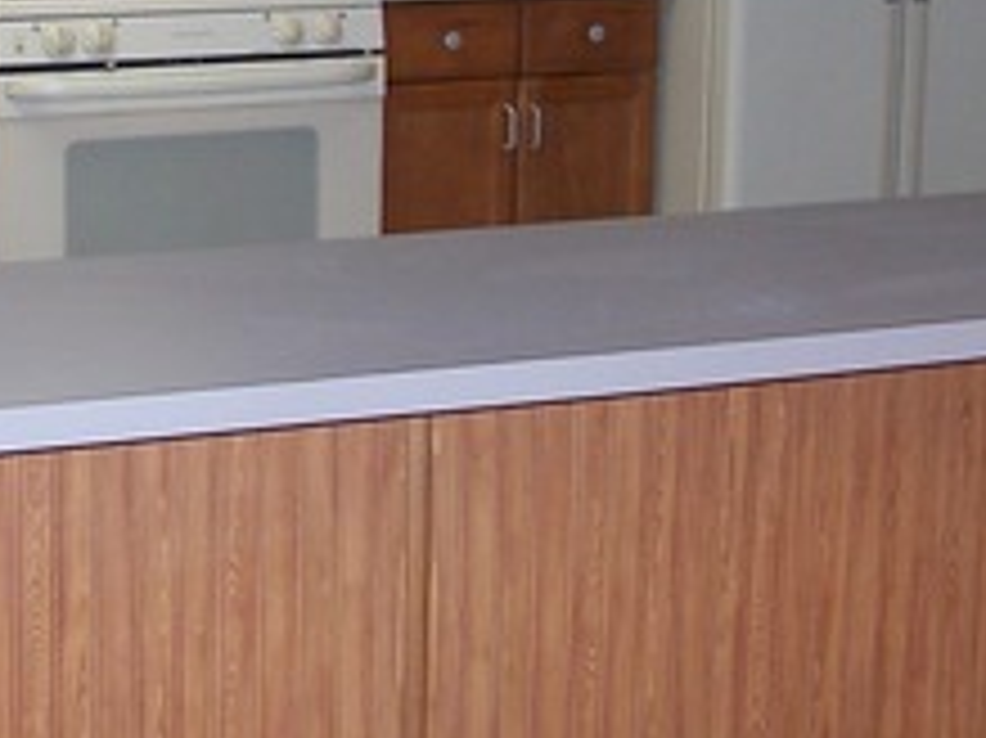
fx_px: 3160
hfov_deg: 17.4
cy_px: 166
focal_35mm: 111
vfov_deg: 13.3
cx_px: 27
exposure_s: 1/60
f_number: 2.8
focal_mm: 6.3
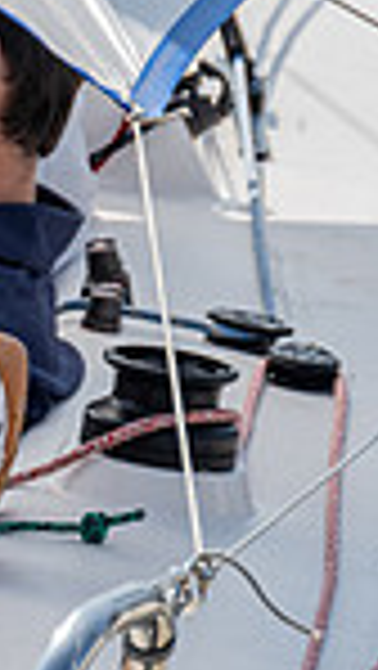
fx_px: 12345
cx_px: -974
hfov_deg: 1.7
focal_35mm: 694
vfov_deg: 3.1
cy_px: 155
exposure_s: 1/400
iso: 125
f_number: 6.3
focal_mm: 120
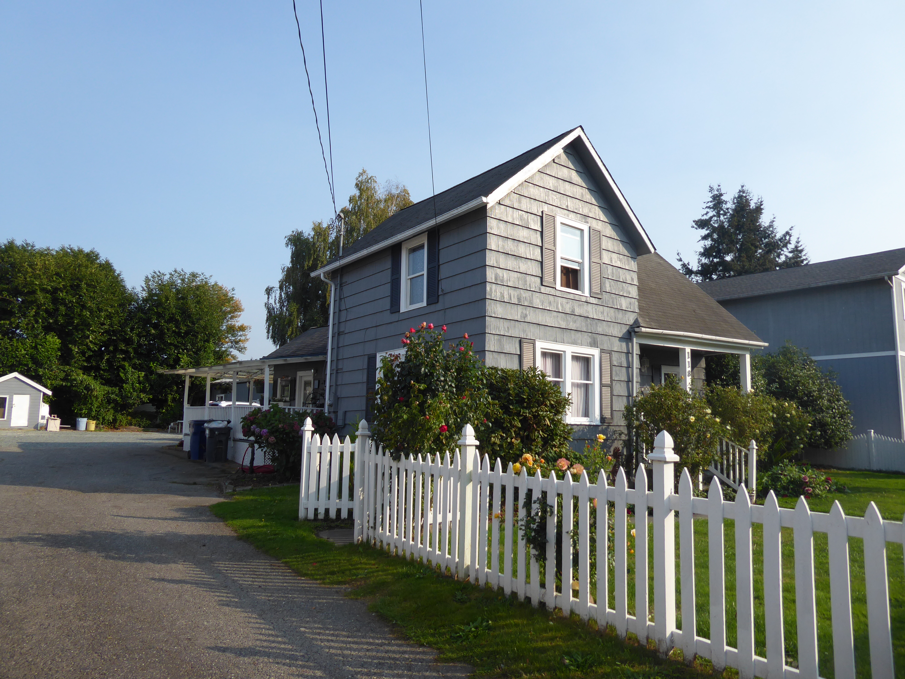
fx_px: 627
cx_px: 452
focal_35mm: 24
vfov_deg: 56.8
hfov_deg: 71.6
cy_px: 340
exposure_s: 1/640
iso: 80
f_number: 3.3
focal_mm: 4.3
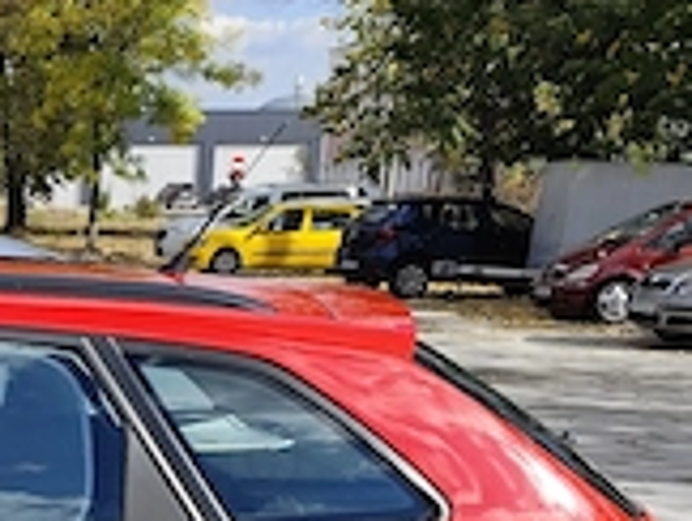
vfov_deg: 16.5
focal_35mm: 85
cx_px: -278
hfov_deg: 20.4
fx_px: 1702
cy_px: 670
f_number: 1.65
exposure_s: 1/764
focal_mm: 6.14
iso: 50
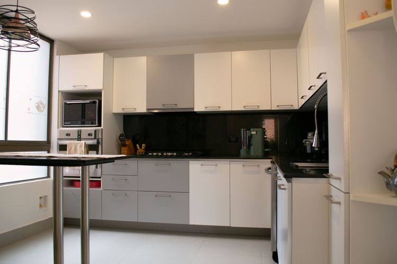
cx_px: 198
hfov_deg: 65.4
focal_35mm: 28
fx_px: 309
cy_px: 132
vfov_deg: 46.3
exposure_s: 1/30
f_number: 5
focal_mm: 18
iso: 100
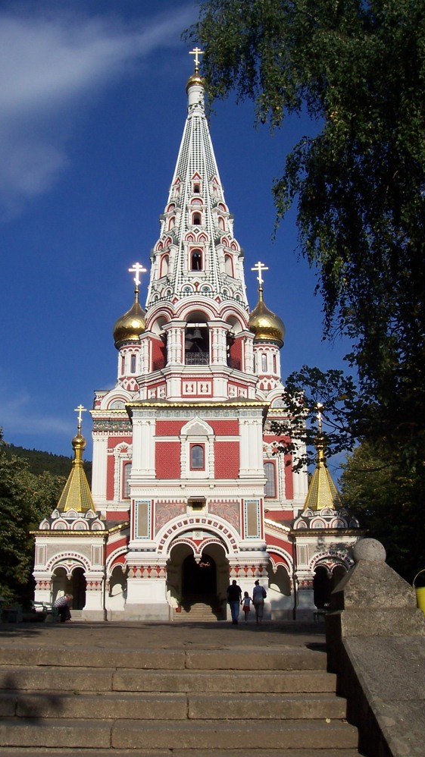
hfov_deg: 31.2
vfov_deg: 52.8
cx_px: 193
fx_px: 762
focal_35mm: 38
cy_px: 376
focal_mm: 5.6
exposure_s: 1/1000
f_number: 5.6
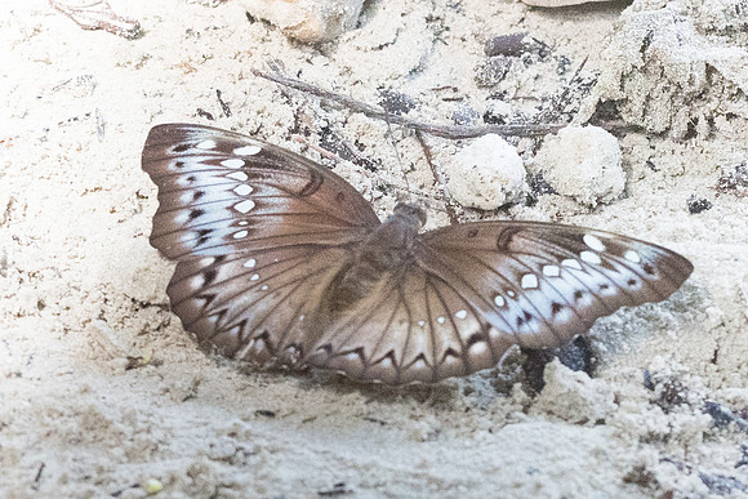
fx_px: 18137
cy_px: -8
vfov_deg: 1.6
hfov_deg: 2.4
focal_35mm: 873
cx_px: 408
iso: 800
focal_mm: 150
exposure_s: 1/1000
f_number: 6.3
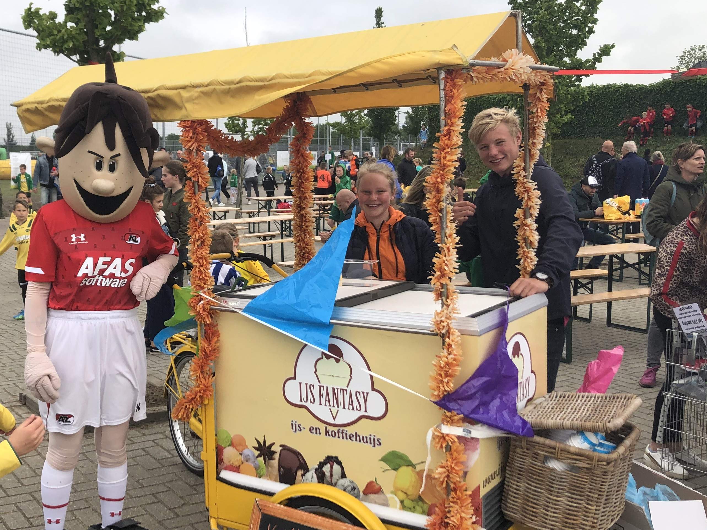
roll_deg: +0.3
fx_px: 899
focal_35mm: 44
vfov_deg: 32.9
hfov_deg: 42.4
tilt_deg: -6.6
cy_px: 253
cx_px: 234
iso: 20
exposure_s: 1/1312
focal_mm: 3.99
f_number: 1.8
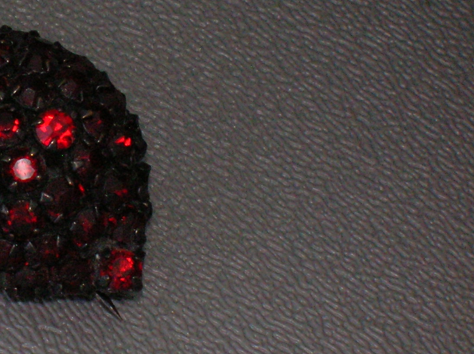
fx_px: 2982
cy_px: 144
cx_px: -27
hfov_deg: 9.0
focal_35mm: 218
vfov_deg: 6.8
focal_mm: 17.1
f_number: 8.2
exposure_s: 1/60.1
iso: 200
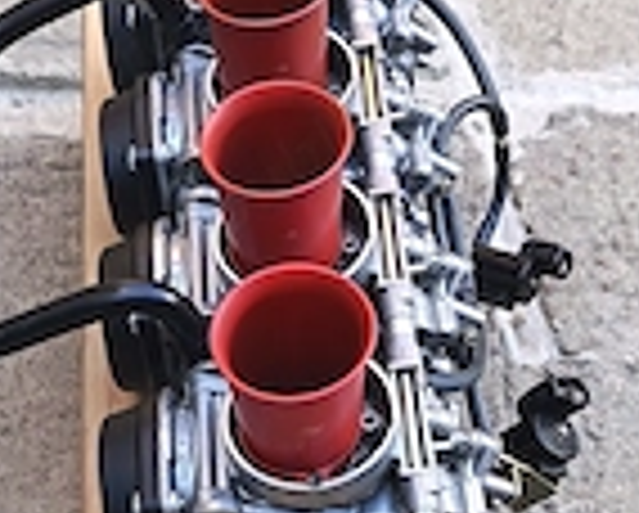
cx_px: 194
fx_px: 1250
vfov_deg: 22.1
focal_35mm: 66
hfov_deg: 28.4
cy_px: 544
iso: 545
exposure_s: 1/100
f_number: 1.75
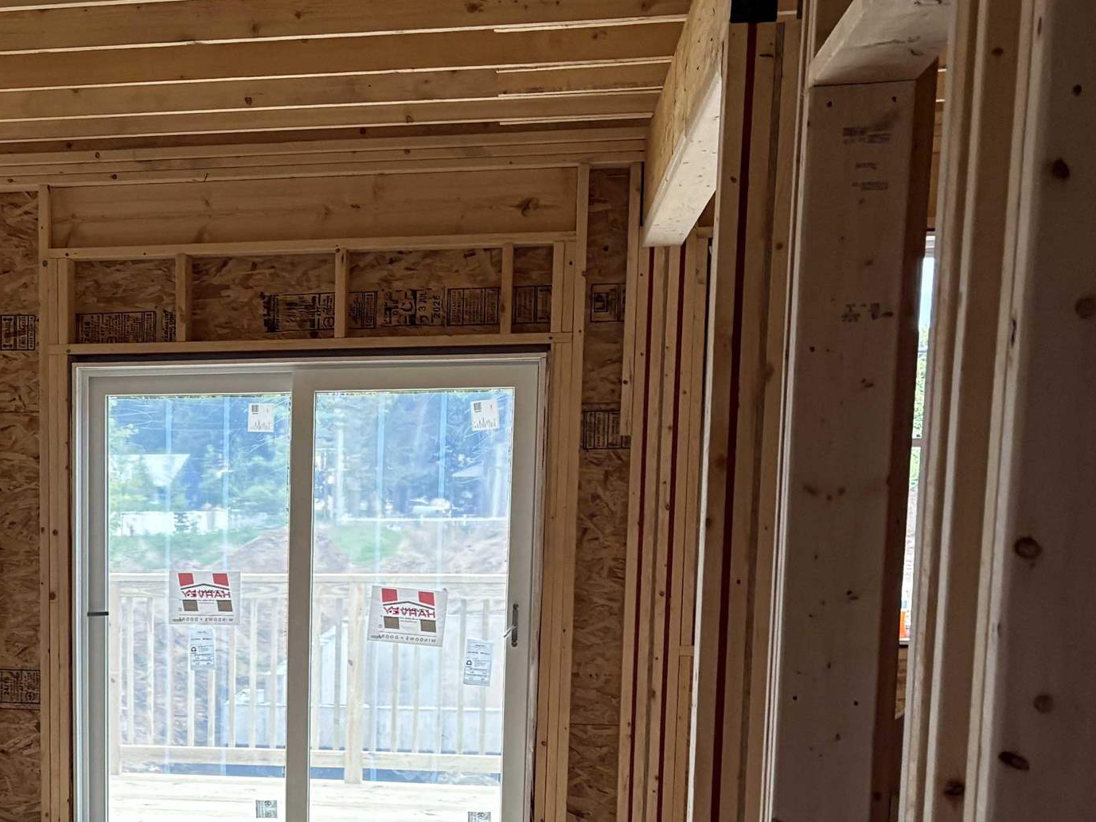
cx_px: 99
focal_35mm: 58
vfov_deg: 24.5
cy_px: 733
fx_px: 1837
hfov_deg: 31.6
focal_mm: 5.96
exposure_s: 1/60
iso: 160
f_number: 1.6
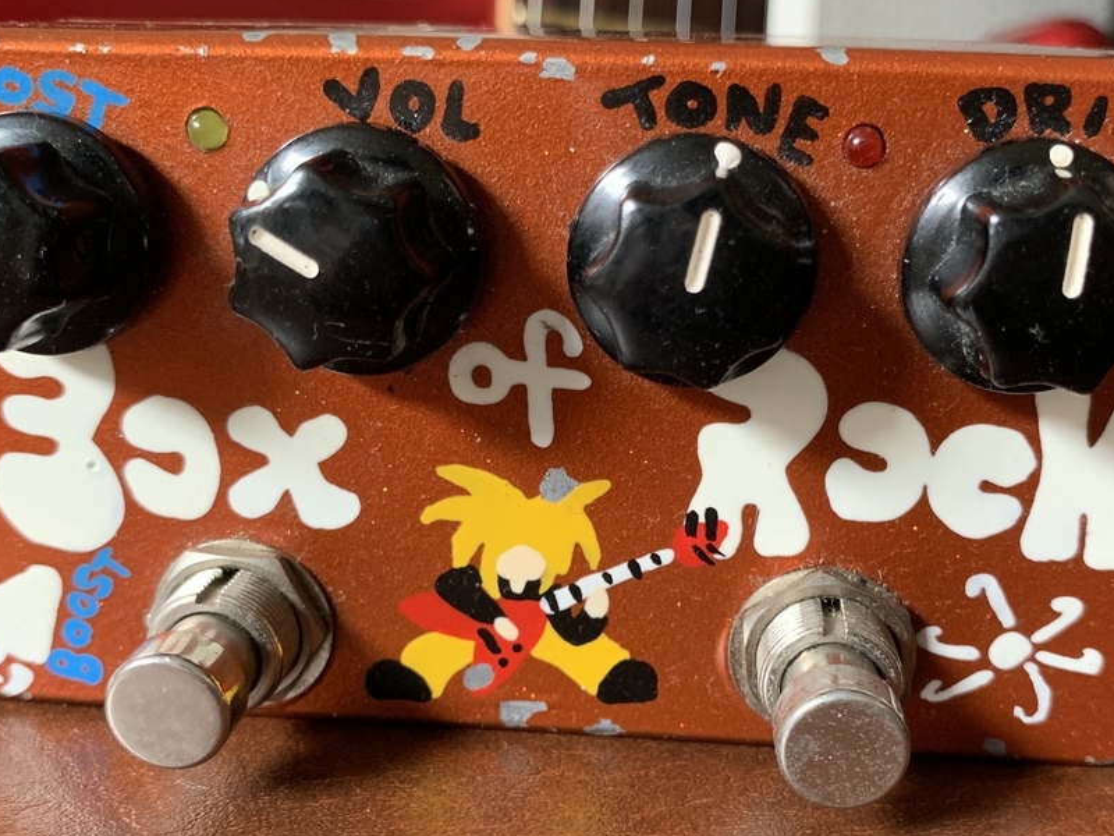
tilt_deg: -19.2
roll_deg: -2.9
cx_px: 617
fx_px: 1255
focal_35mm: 39
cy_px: 521
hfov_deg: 47.8
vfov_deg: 36.6
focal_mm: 4.25
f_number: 1.8
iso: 400
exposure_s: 1/56
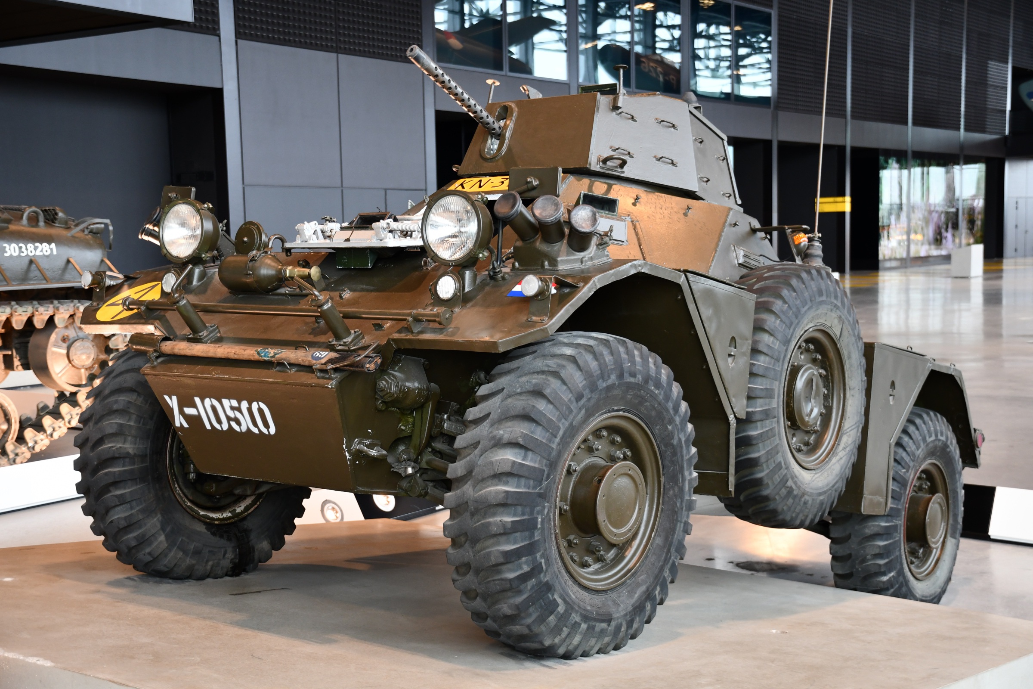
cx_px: 516
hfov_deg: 42.7
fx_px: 1320
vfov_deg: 29.2
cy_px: 344
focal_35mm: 46
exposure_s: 1/30
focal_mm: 31
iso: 500
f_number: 3.2
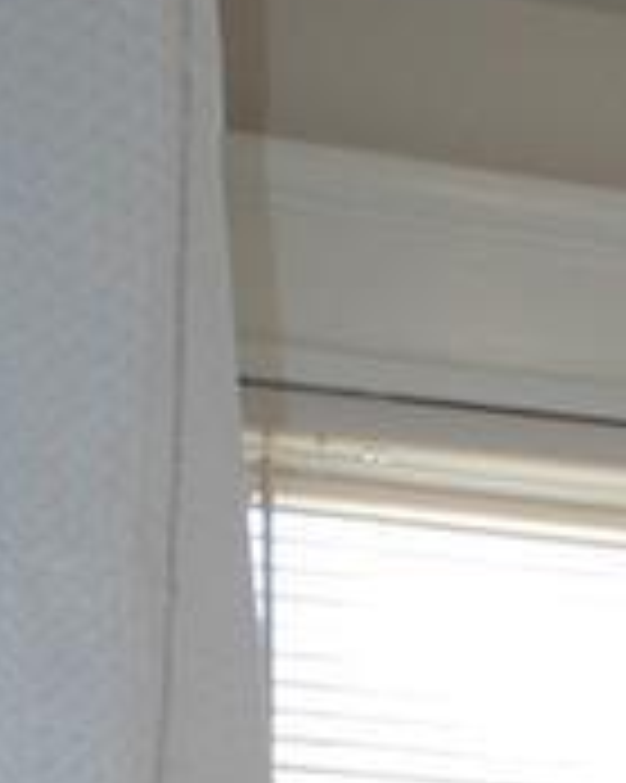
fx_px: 2596
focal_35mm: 112
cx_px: 883
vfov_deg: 14.2
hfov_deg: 13.1
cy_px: 1584
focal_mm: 4.6
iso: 80
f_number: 3.2
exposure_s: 1/100
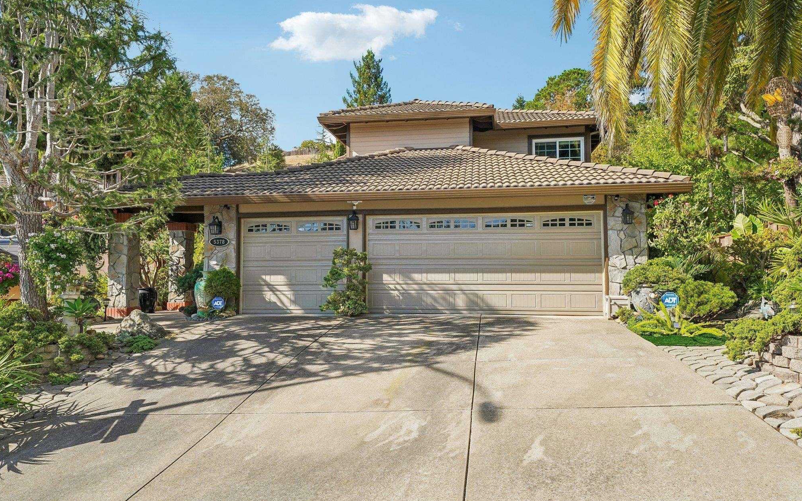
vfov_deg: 49.3
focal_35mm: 25
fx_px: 546
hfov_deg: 72.5
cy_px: 245
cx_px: 408
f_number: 8
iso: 640
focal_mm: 24
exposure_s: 1/640
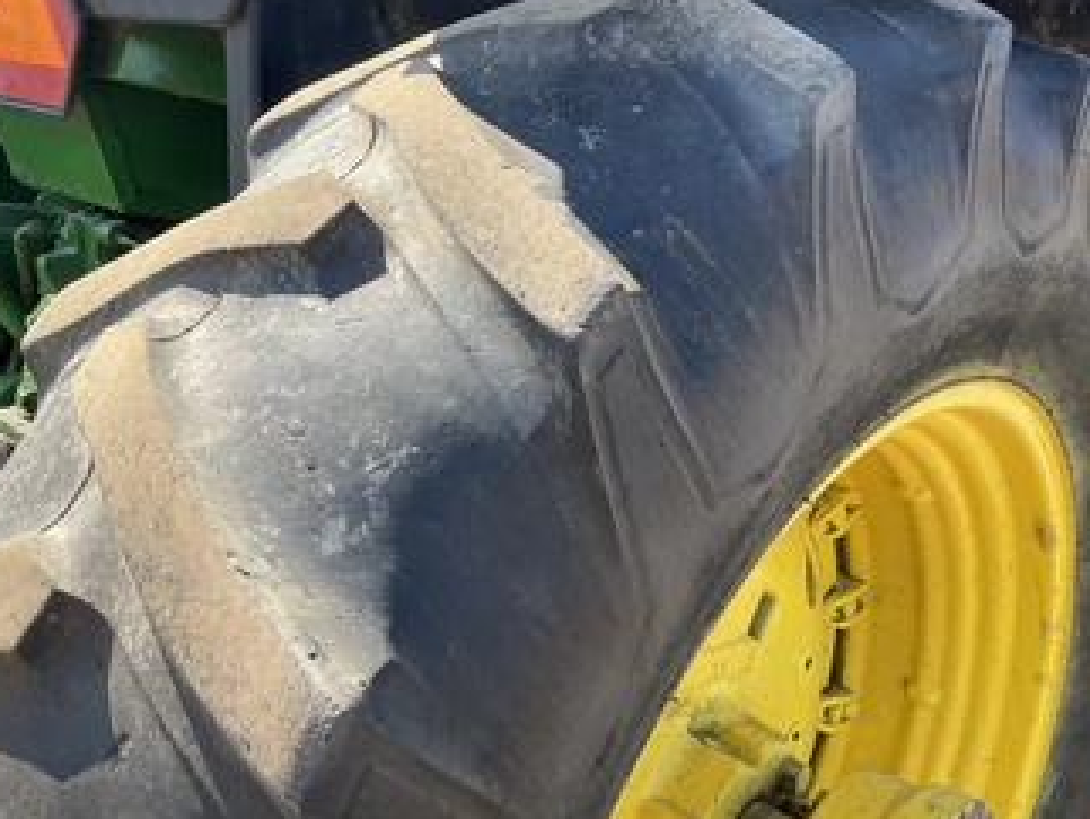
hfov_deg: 51.3
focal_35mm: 36
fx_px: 1134
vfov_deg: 39.6
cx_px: 525
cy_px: 332
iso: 25
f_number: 1.8
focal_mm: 3
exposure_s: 1/409
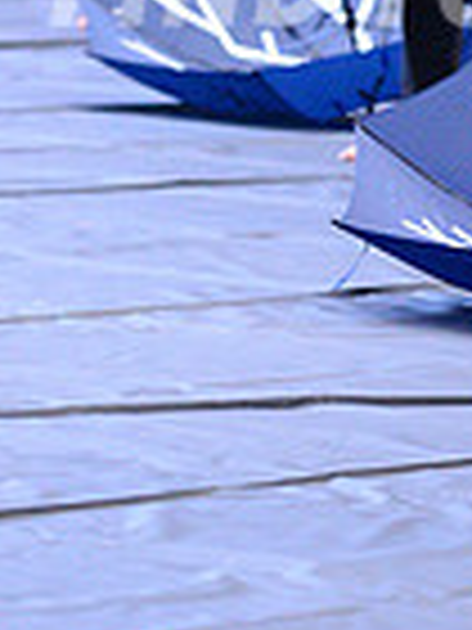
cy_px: -346
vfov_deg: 5.8
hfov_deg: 4.4
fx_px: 6181
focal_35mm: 340
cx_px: 670
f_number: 3.2
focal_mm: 110
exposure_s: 1/250
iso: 8000
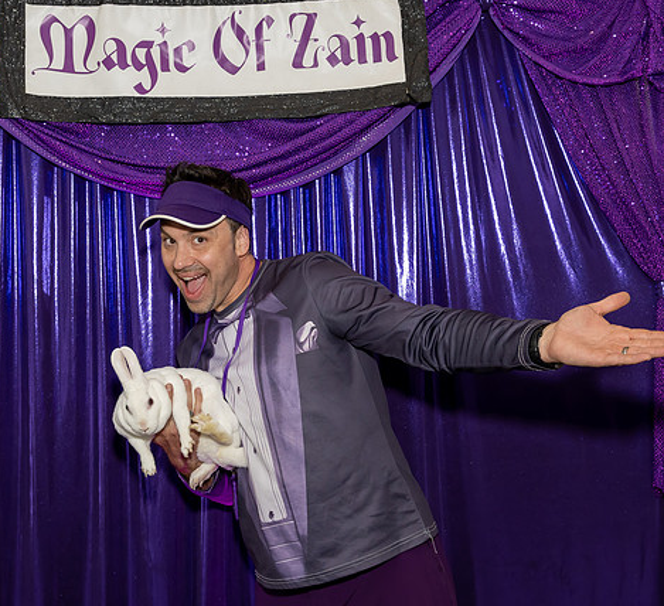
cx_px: 320
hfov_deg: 39.1
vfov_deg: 35.9
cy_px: 297
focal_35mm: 45
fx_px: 935
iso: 500
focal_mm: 23
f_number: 5
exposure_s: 1/250
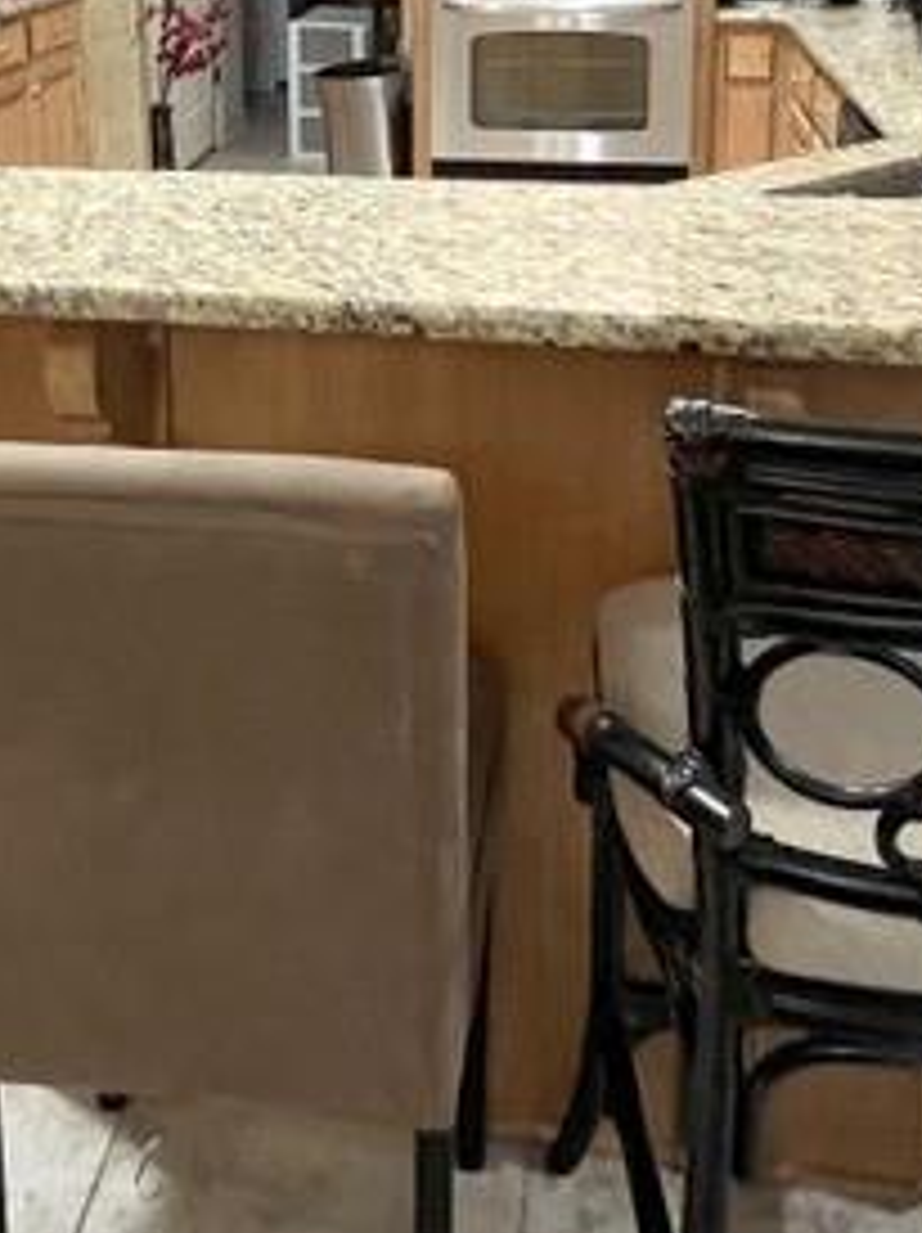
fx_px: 1352
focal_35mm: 38
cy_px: 135
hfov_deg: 37.4
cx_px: 342
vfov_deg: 44.8
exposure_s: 1/60
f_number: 1.8
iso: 500
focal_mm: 1.57
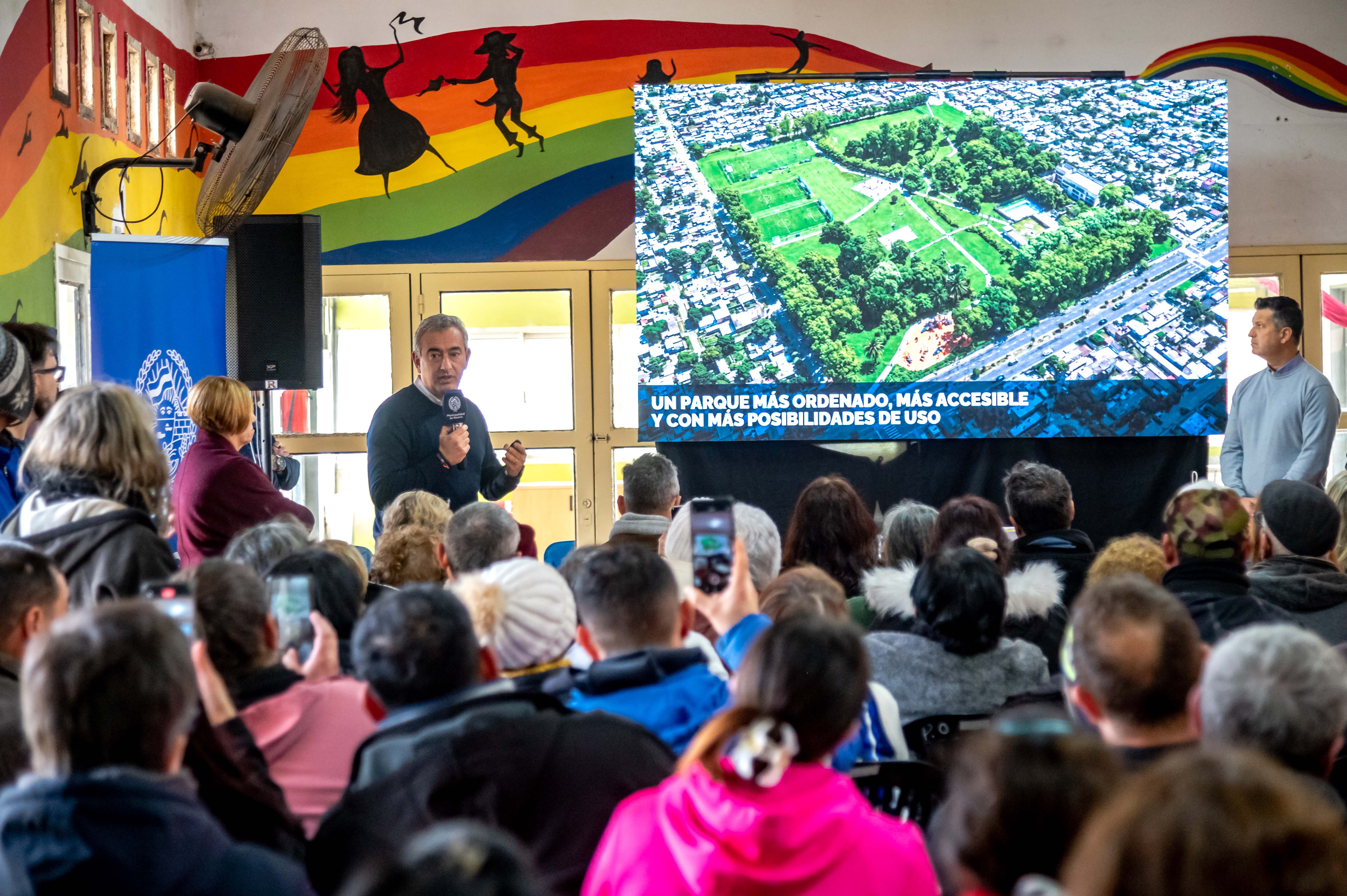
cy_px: 448
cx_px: 674
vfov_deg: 16.1
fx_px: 3178
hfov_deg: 23.9
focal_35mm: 85
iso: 4000
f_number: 4
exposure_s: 1/125
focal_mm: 85
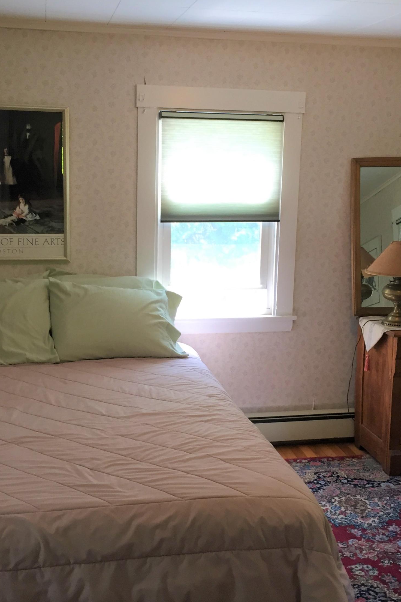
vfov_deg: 47.4
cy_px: 300
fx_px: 685
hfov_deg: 32.6
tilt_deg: -8.5
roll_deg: -1.6
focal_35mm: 41
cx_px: 185
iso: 32
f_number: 2.2
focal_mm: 4.15
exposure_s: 1/30
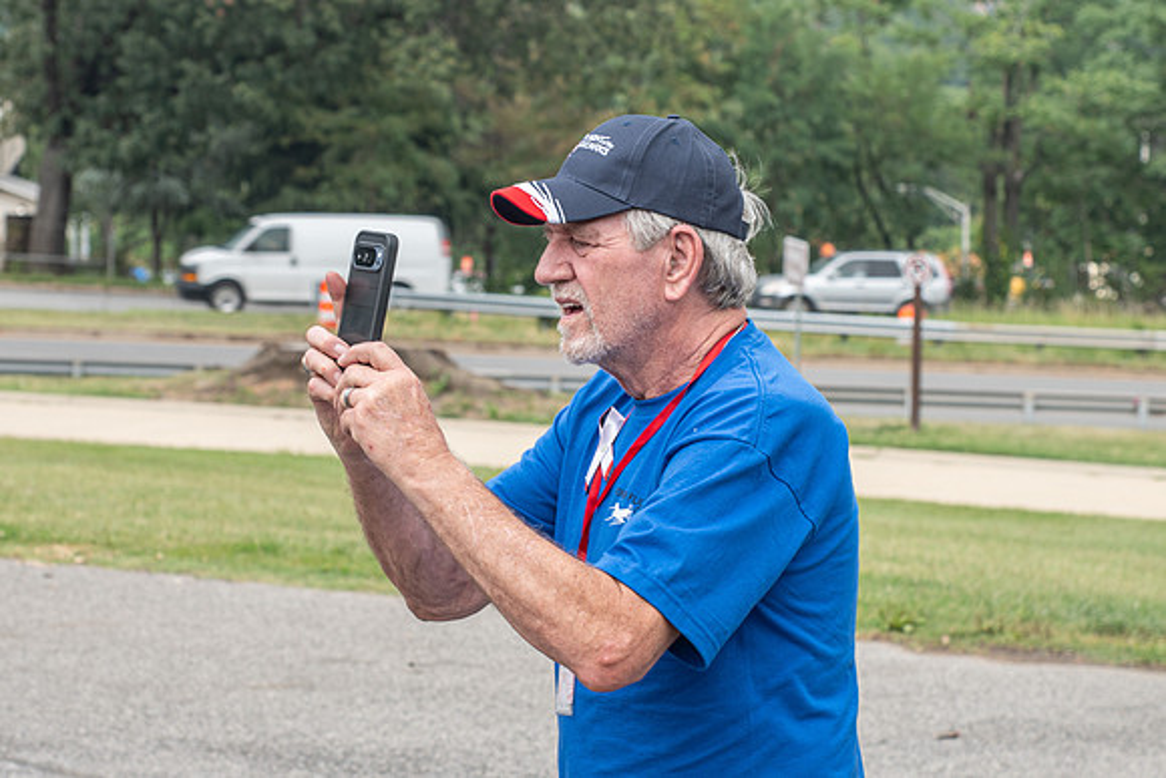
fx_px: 4522
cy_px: 338
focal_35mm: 140
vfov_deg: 9.8
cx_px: 550
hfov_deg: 14.7
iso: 100
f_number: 7.1
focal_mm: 86
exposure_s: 1/125
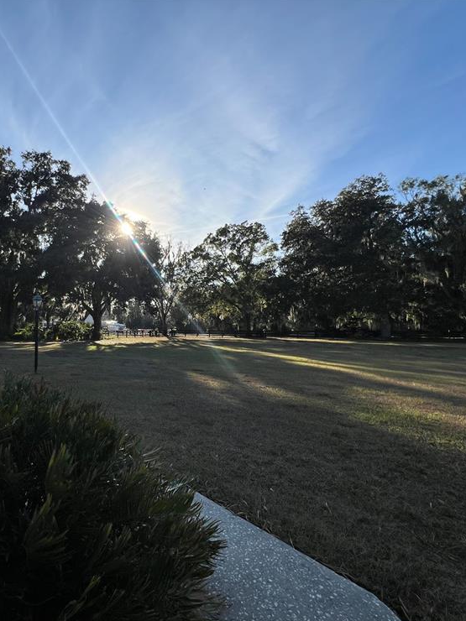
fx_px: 323
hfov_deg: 68.2
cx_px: 133
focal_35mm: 18
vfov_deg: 87.7
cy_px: 319
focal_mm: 1.57
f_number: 1.8
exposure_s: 1/2273
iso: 32
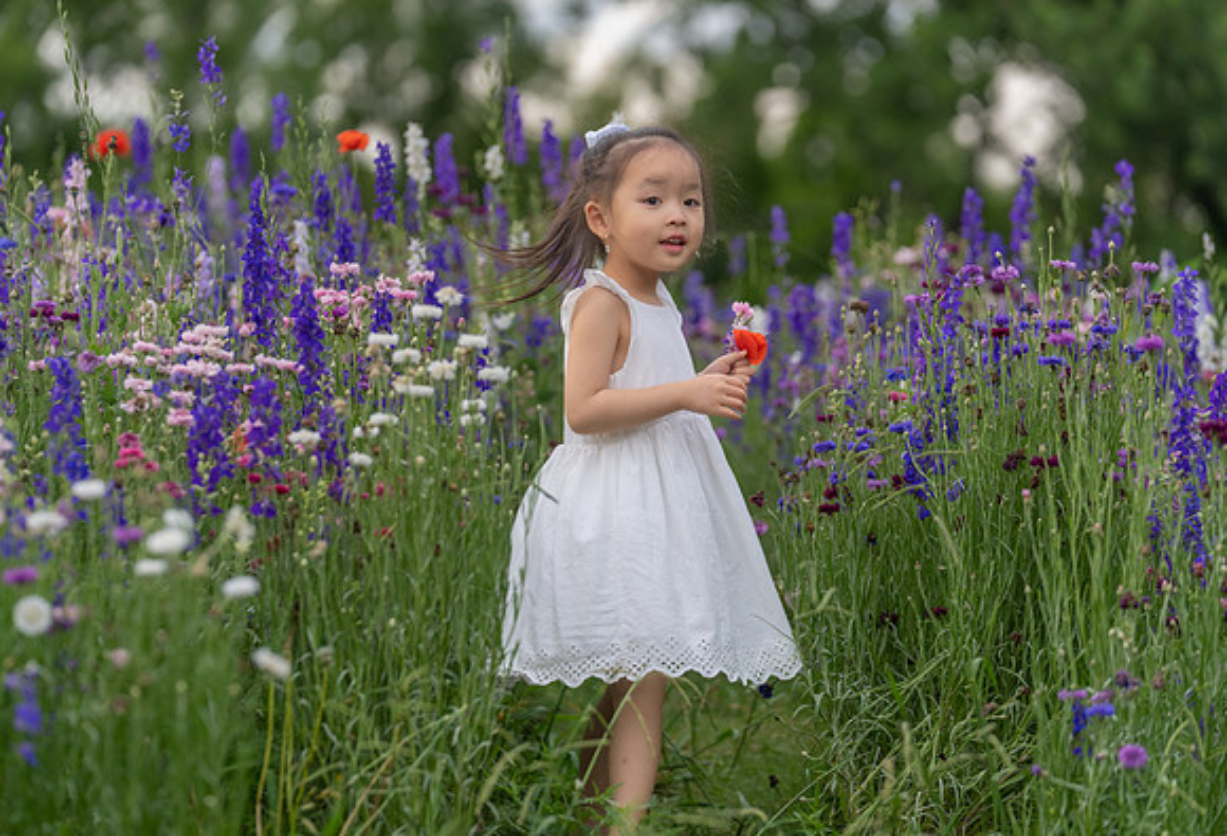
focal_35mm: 144
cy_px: 400
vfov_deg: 9.7
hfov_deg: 14.2
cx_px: 574
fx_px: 4936
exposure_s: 1/1250
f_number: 3.2
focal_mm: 136
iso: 640
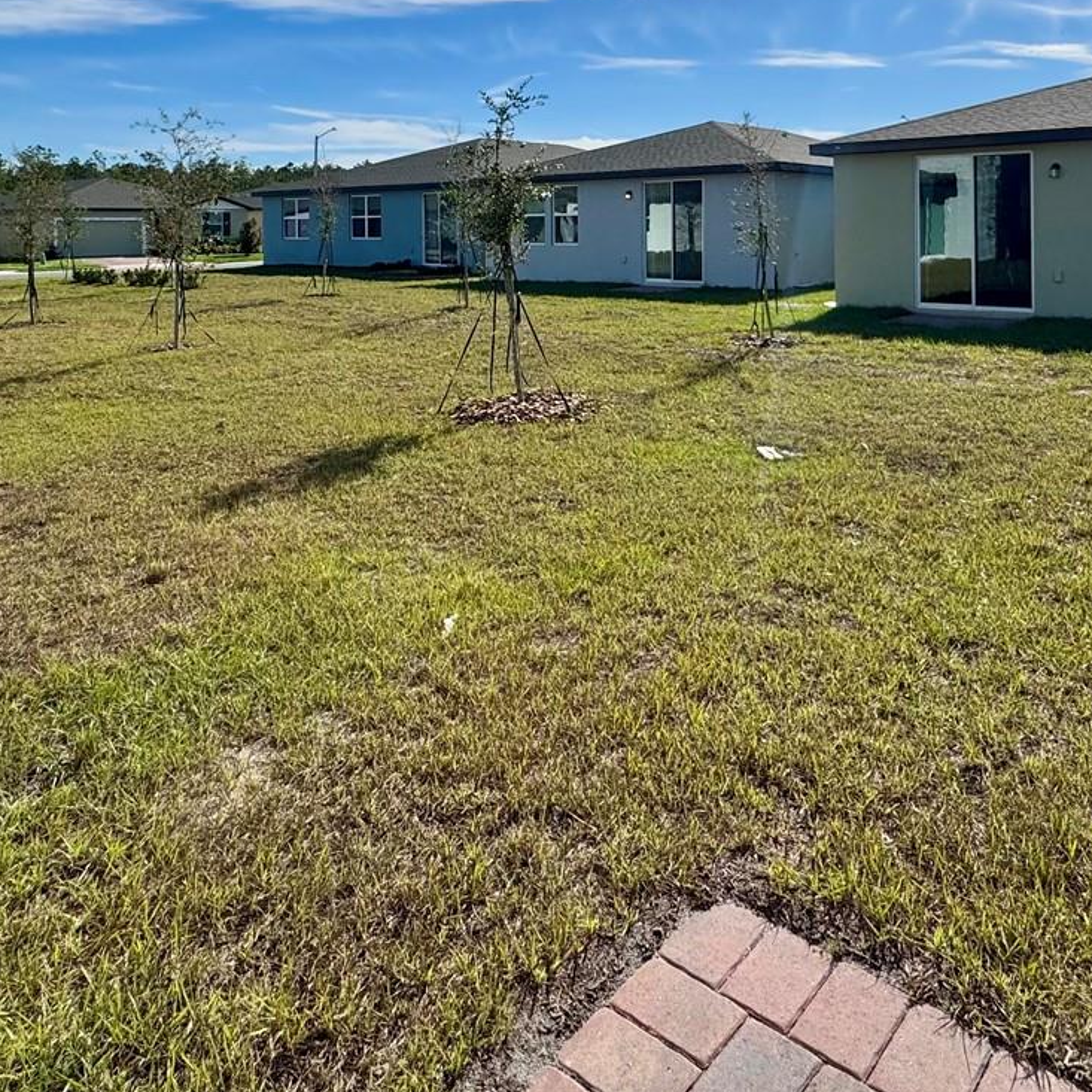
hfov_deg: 58.9
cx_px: 614
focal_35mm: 27
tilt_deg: -1.1
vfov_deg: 55.2
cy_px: 229
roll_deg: +1.0
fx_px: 964
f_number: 2.2
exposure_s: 1/3906
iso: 50
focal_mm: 2.22
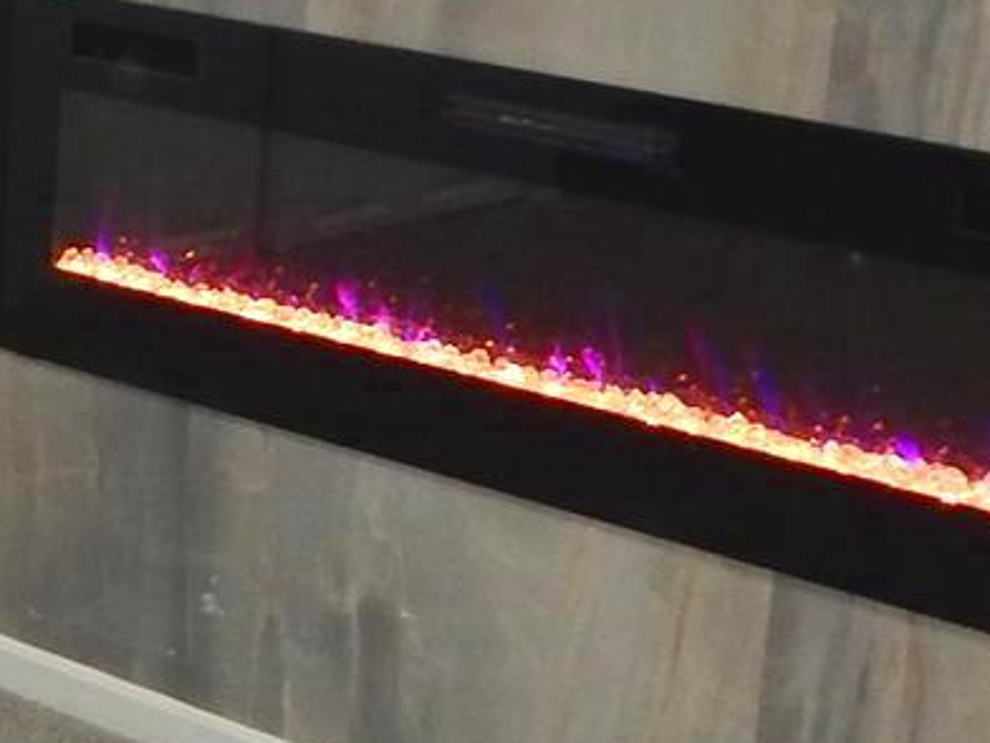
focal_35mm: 115
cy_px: 169
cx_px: -851
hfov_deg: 14.7
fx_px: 3289
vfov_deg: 12.8
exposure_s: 1/30
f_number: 3
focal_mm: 4
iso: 200
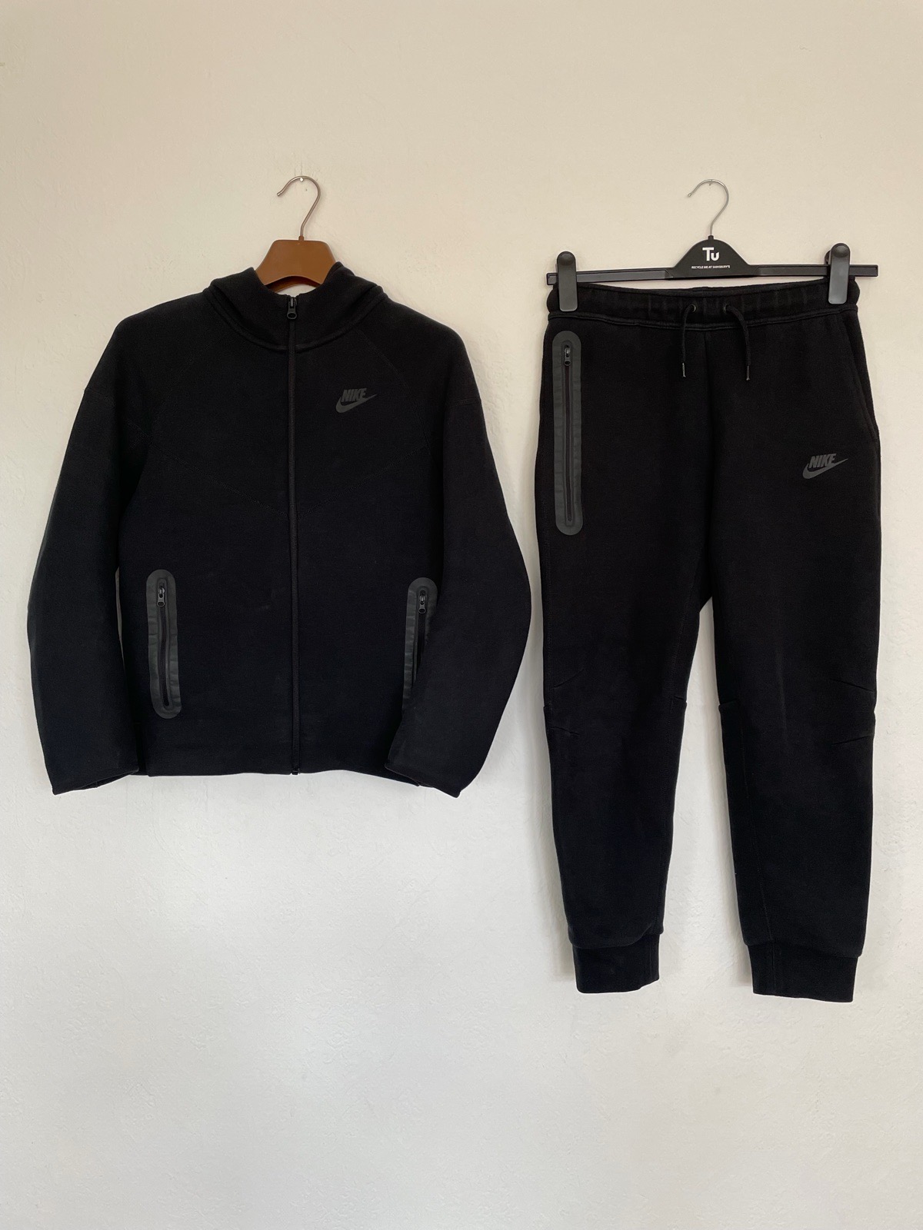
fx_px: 924
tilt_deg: -1.8
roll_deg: -1.2
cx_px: 462
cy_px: 615
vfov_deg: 67.3
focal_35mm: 26
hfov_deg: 53.1
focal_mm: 4.2
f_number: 1.6
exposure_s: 1/113
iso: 125
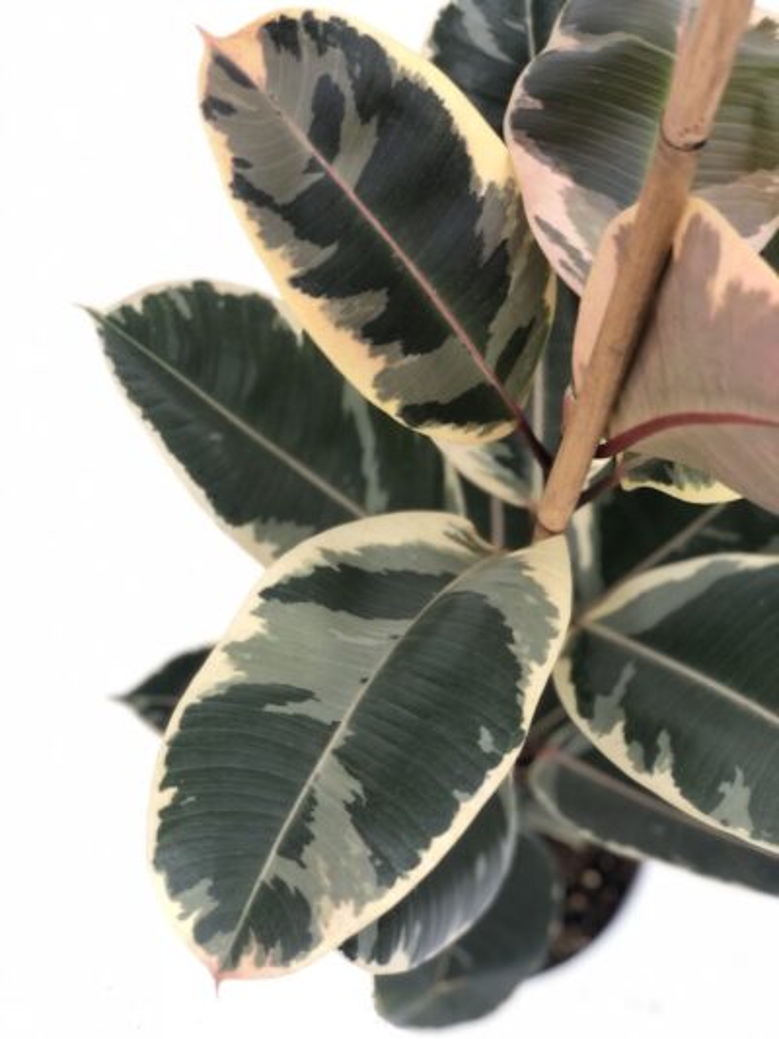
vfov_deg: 36.8
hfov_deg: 28.0
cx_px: 390
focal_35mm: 52
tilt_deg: -57.7
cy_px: 520
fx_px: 1560
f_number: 2.4
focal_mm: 6
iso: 32
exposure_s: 1/50
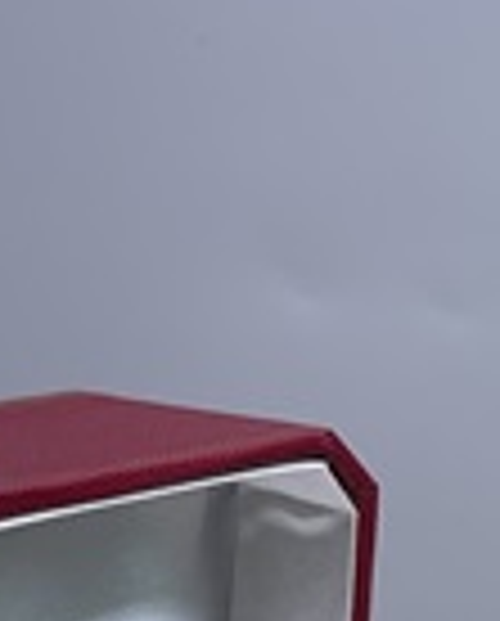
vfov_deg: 13.1
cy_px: 796
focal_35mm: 142
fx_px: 2618
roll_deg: +1.0
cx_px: 455
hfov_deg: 10.8
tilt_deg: -21.3
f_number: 1.6
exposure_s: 1/1130
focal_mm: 5.1
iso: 32
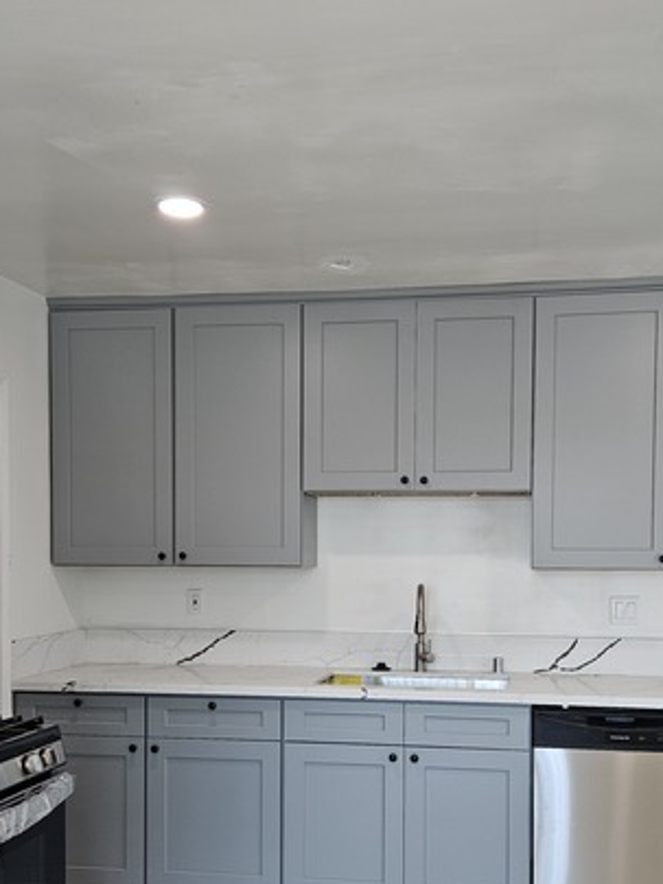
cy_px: 572
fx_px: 970
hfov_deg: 37.6
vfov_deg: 48.3
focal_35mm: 38
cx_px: 379
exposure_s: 1/120
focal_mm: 5.4
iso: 100
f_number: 1.8
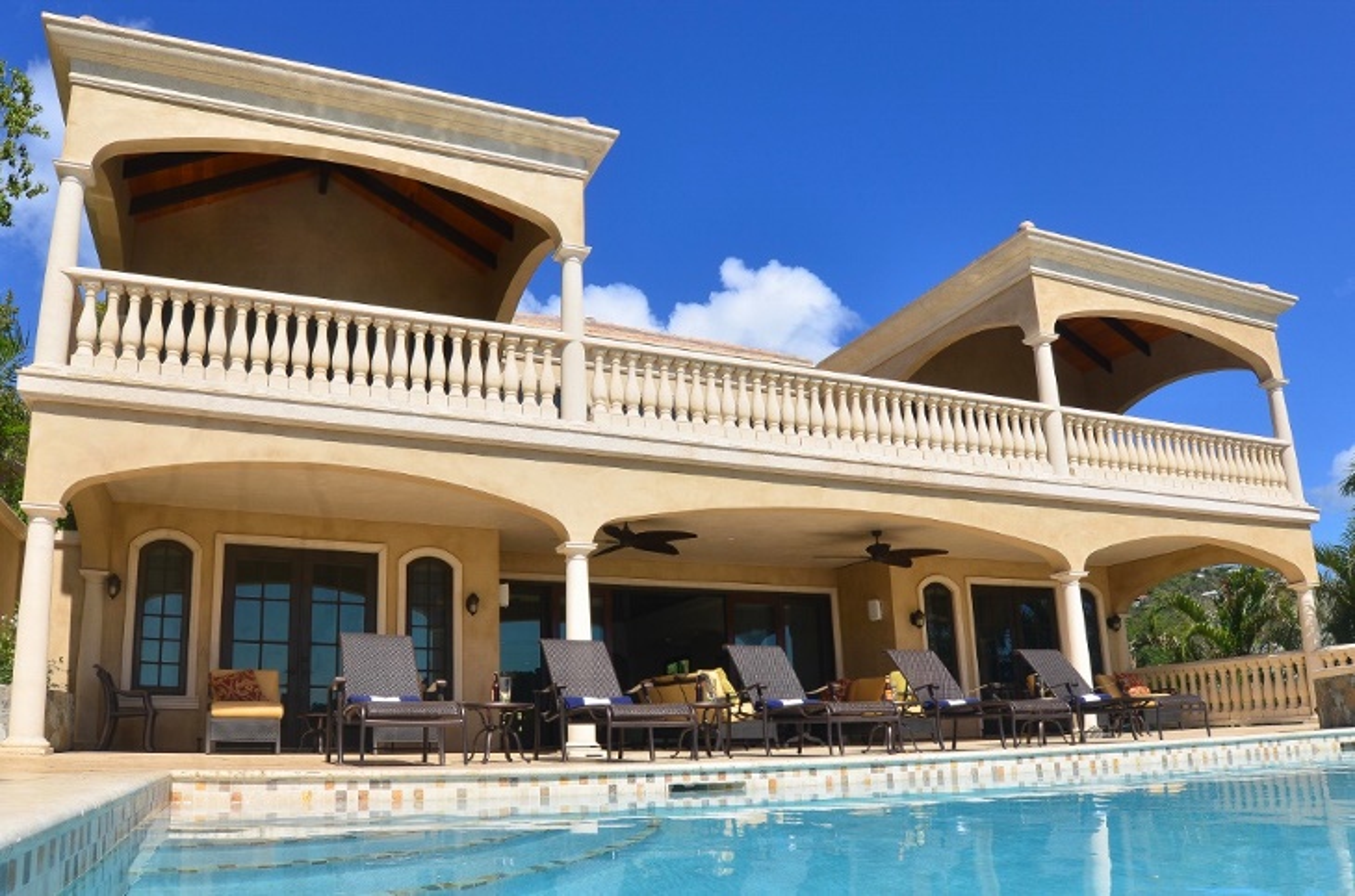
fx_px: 789
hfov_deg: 81.3
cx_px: 678
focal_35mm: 21
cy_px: 448
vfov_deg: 59.2
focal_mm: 14
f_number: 11
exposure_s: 1/160
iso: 100
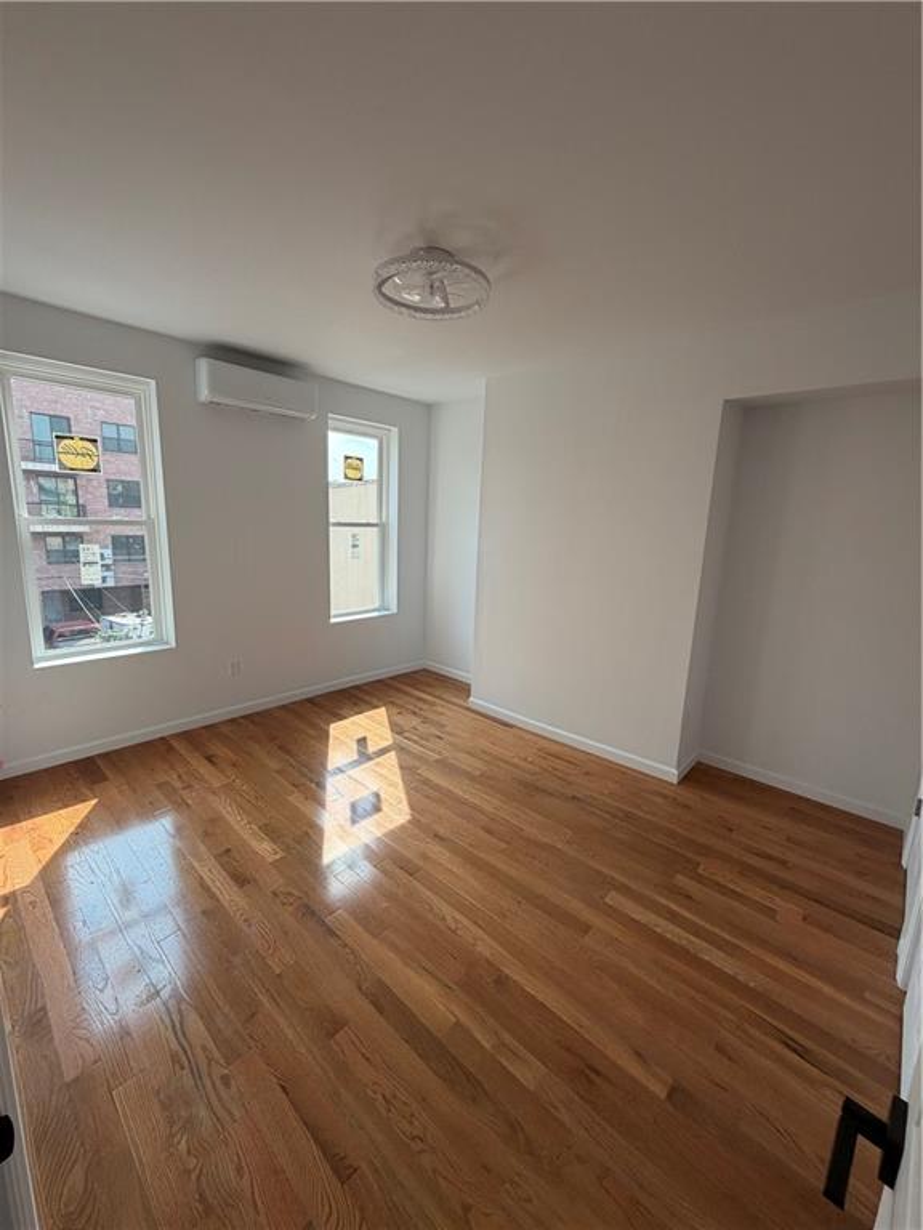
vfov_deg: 102.1
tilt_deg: -11.0
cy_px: 615
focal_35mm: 14
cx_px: 462
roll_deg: -3.0
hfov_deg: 85.7
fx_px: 498
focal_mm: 2.22
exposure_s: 1/157
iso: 50
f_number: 2.2
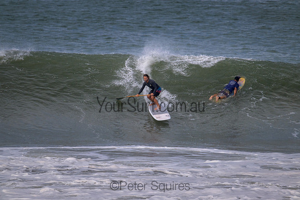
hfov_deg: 2.6
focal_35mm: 800
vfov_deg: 1.7
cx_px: 150
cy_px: 100
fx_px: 6668
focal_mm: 800
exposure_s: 1/2000
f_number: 11
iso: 800
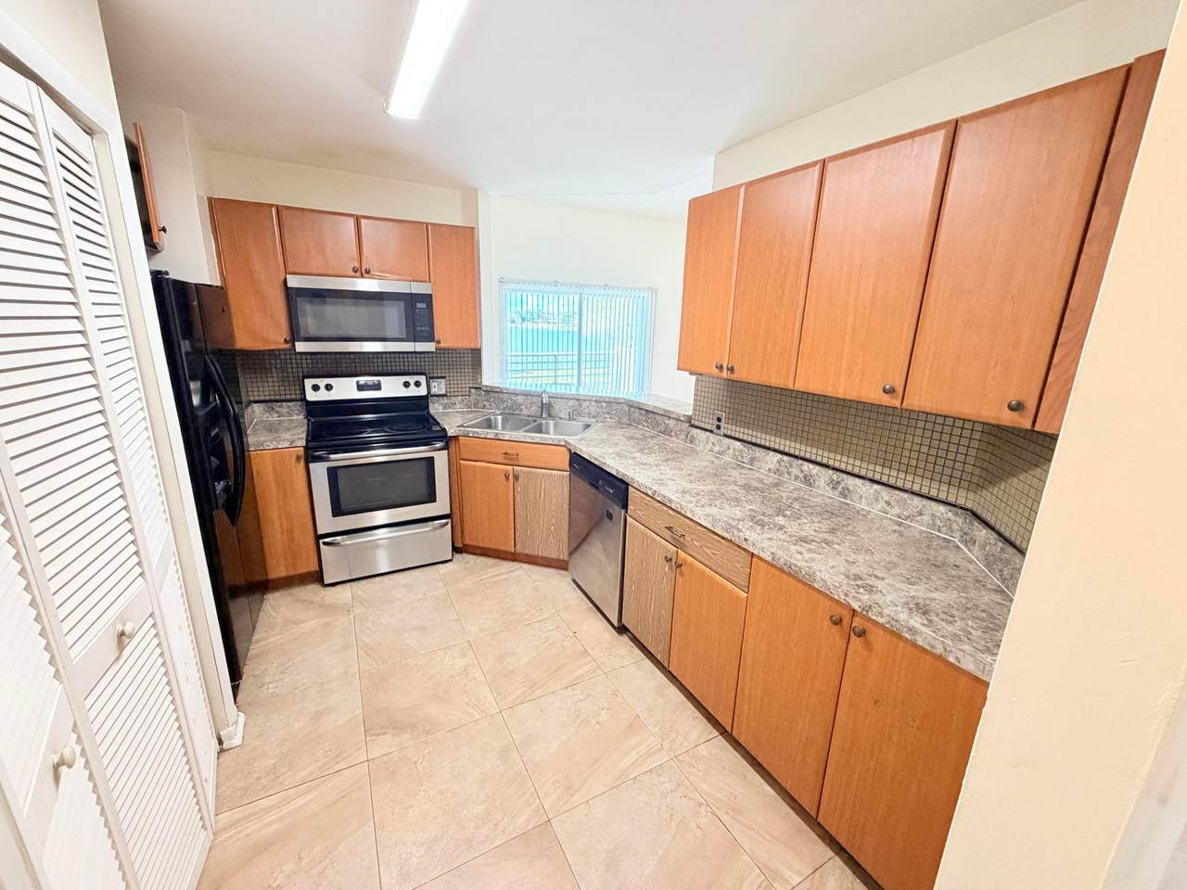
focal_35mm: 14
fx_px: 480
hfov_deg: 102.1
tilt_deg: -14.4
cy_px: 445
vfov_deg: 85.7
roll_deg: -1.3
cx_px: 594
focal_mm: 2.22
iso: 250
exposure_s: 1/60
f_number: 2.2
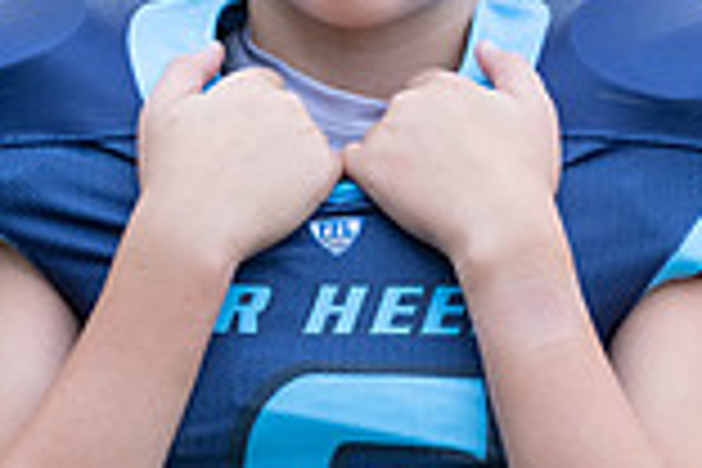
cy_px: 106
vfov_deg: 2.6
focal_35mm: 522
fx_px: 10178
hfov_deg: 4.0
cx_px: 302
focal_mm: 140
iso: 640
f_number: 2.8
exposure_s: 1/320
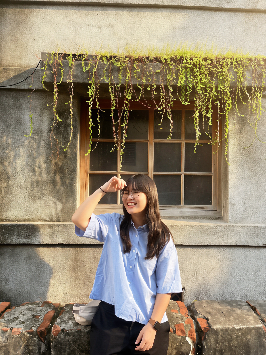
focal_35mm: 26
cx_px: 133
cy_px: 178
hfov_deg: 53.1
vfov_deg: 67.3
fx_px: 266
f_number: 1.6
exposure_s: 1/121
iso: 64
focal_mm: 5.1
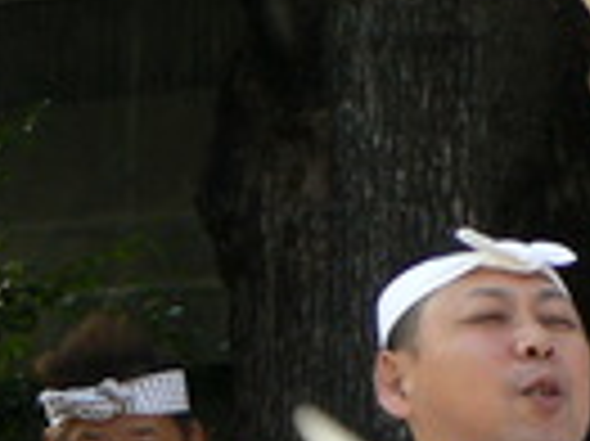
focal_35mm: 515
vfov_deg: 2.9
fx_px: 8770
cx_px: 874
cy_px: 783
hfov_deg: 3.8
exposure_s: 1/80
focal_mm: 19
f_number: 4
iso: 80
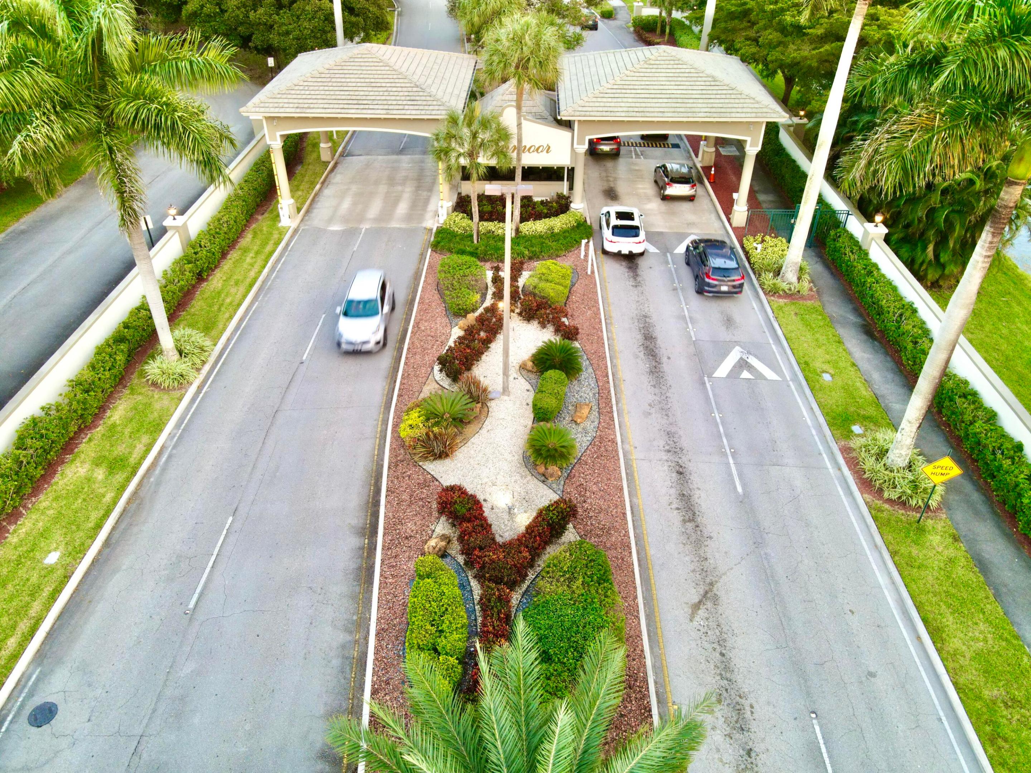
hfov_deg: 71.6
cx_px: 516
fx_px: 715
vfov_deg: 56.8
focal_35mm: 24
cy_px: 386
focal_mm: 4.5
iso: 180
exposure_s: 1/15
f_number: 2.8
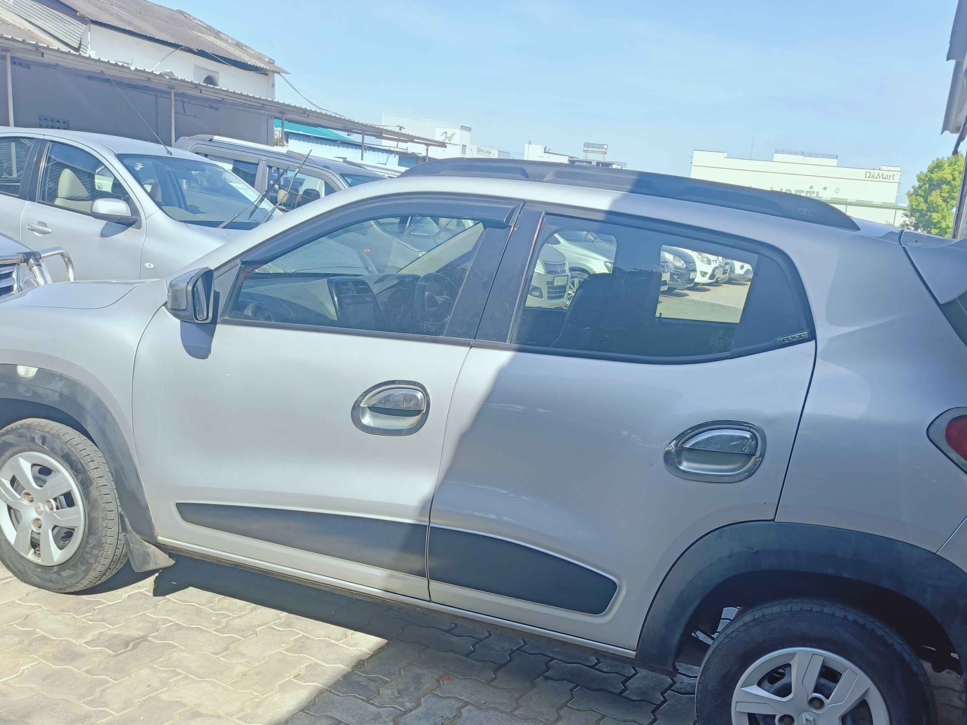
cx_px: 576
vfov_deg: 42.6
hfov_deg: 55.0
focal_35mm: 33
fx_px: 922
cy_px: 461
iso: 100
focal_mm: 4.7
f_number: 1.7
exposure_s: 1/235
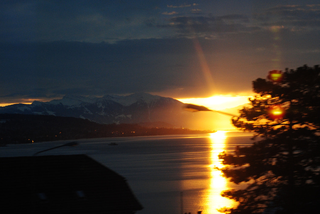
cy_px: 104
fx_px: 1119
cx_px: 238
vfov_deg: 10.9
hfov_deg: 16.2
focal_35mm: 126
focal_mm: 55
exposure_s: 1/60
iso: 320
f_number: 5.6
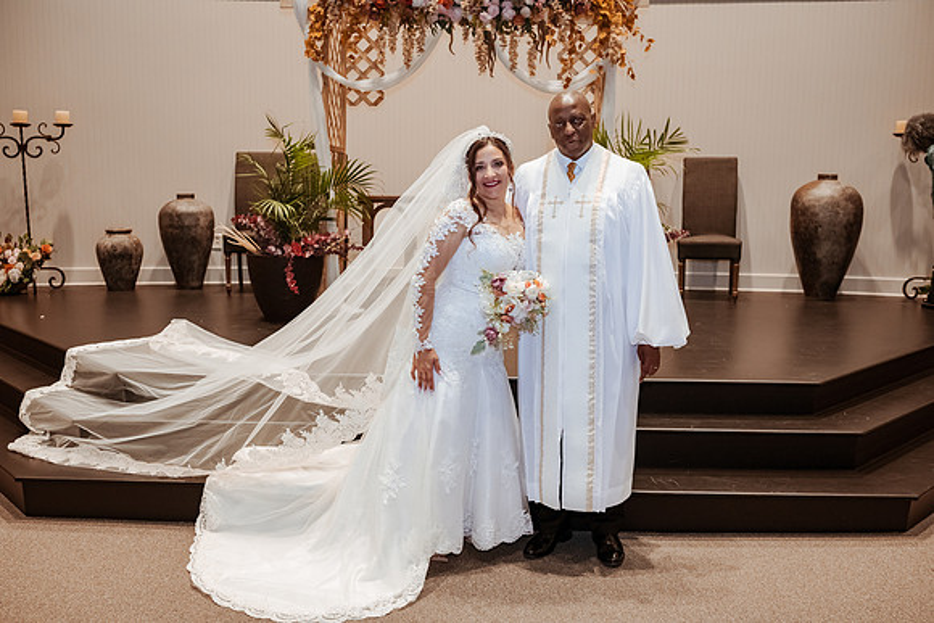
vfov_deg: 37.9
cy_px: 312
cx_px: 467
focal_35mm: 35
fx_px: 908
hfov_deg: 54.4
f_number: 3.5
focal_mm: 35
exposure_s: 1/400
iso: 2000
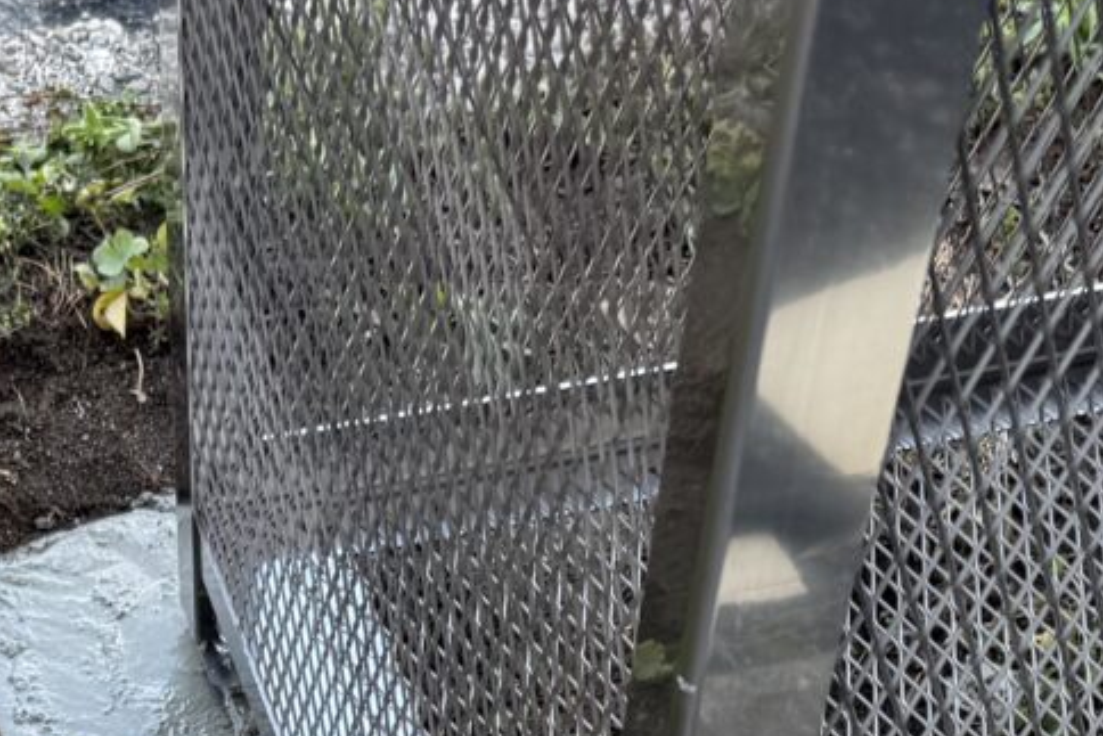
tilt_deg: -57.0
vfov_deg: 13.1
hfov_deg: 20.6
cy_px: 1094
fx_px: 3034
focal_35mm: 99
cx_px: 524
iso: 80
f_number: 1.78
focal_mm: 6.76
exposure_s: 1/351
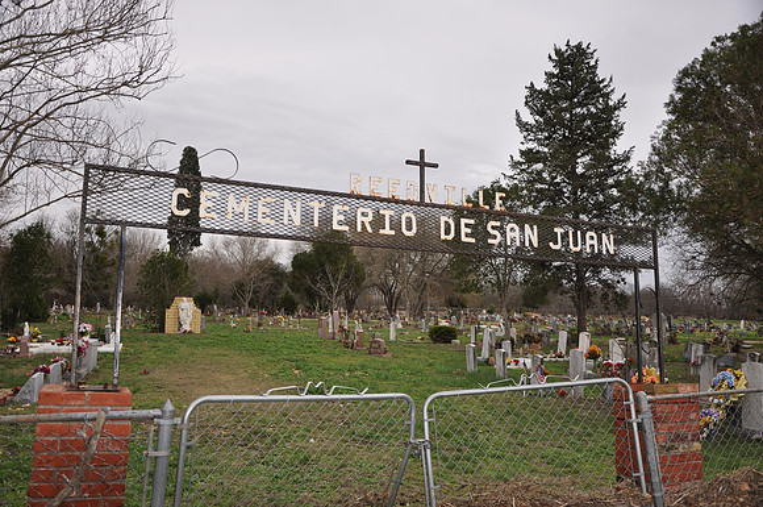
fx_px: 667
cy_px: 254
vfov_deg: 41.6
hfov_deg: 59.6
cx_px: 382
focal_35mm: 32
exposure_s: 1/200
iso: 200
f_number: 3.8
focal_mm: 21
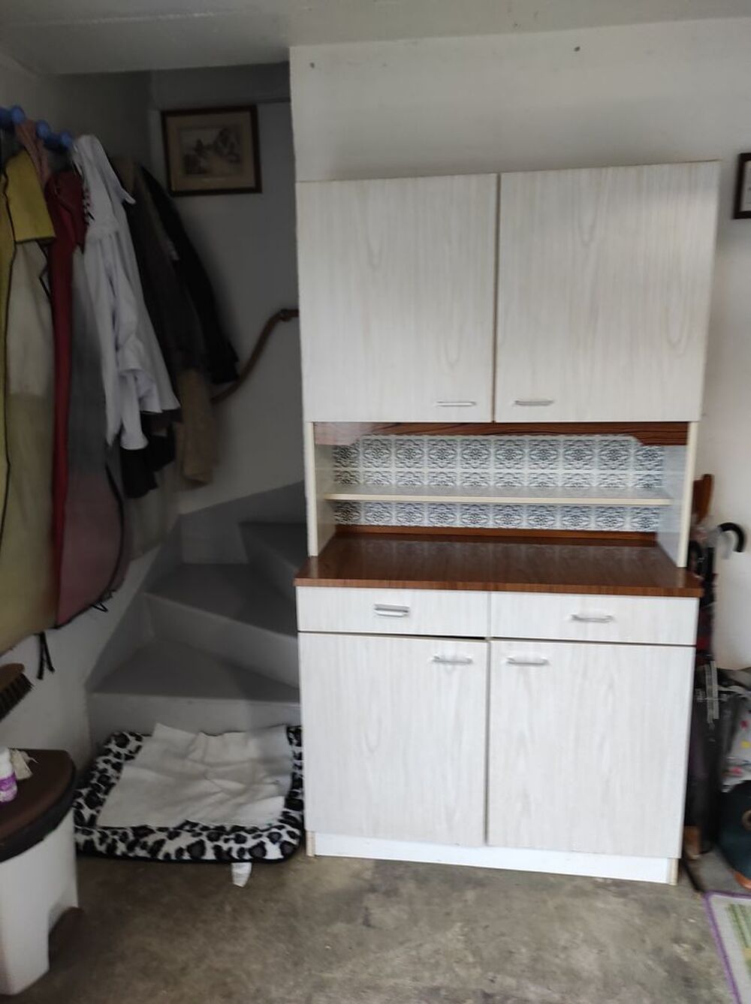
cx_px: 376
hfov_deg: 54.8
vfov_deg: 69.4
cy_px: 502
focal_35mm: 25
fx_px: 724
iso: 545
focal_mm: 5.43
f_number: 1.89
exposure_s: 1/33
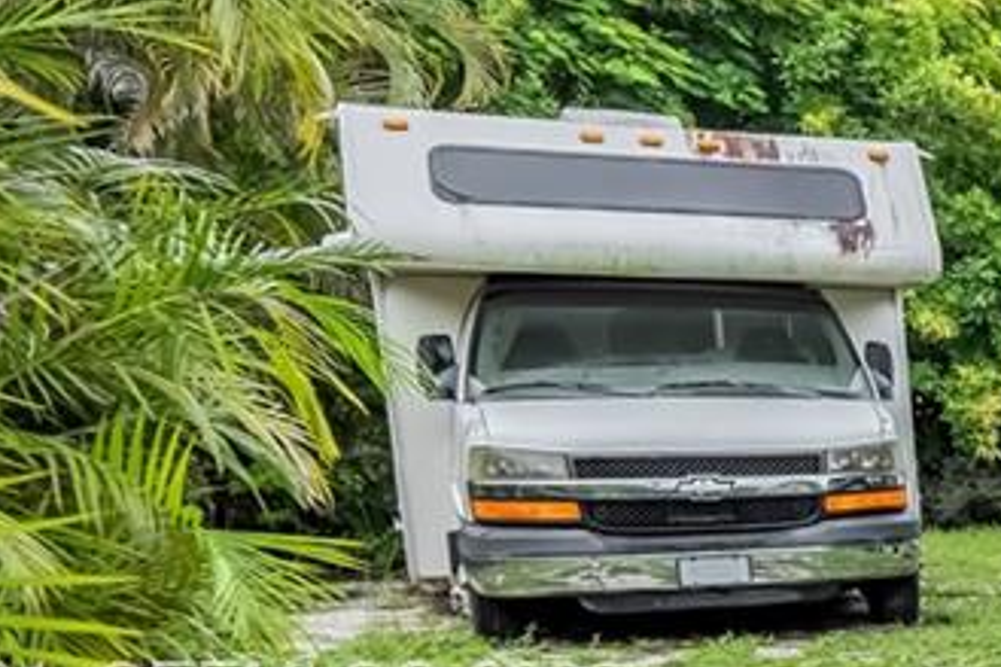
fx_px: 1890
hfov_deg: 17.7
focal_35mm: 68
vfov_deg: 19.3
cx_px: 2112
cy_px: 694
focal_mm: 14
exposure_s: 1/125
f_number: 4
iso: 125
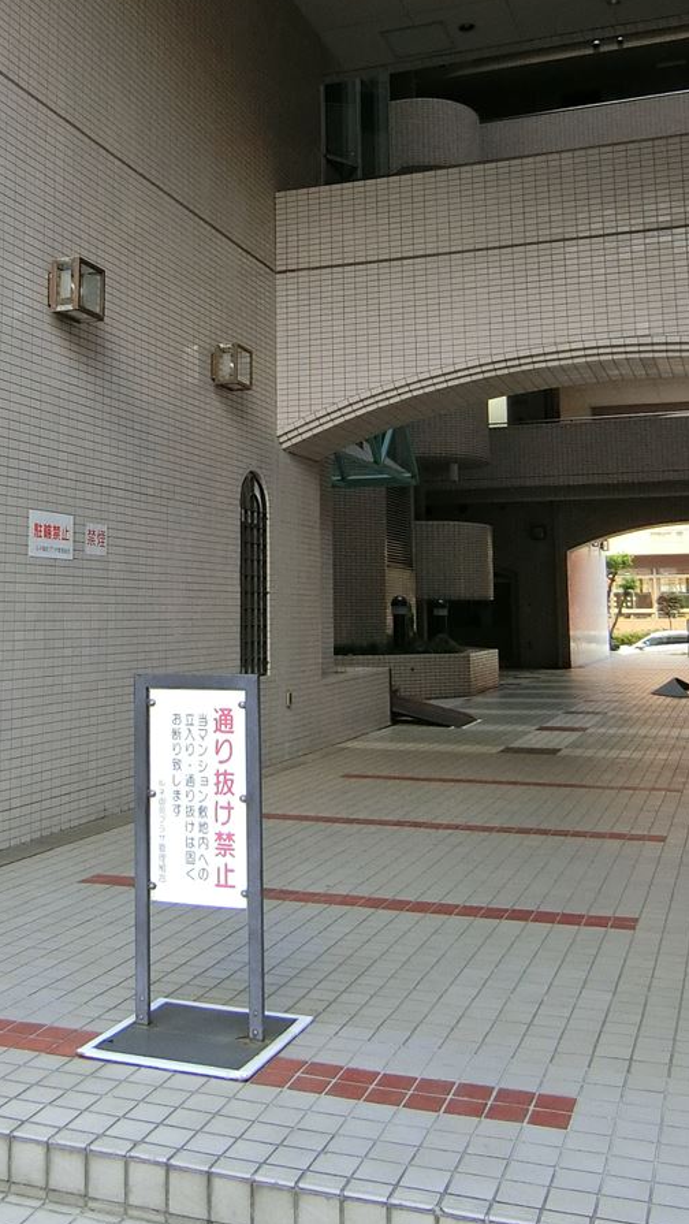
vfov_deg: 53.4
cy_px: 453
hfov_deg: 31.9
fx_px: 1201
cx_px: 279
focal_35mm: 37
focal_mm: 4.06
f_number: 2.7
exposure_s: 1/125
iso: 250
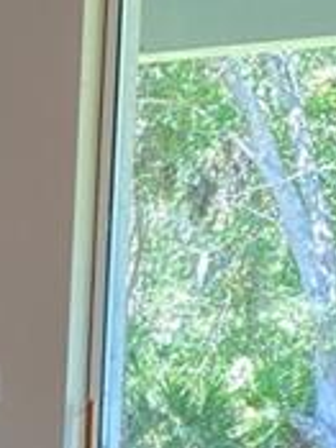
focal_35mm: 178
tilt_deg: -6.5
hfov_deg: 7.7
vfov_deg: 10.9
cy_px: 568
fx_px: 2306
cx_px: -516
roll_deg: -0.8
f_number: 1.8
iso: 100
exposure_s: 1/60
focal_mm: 4.25
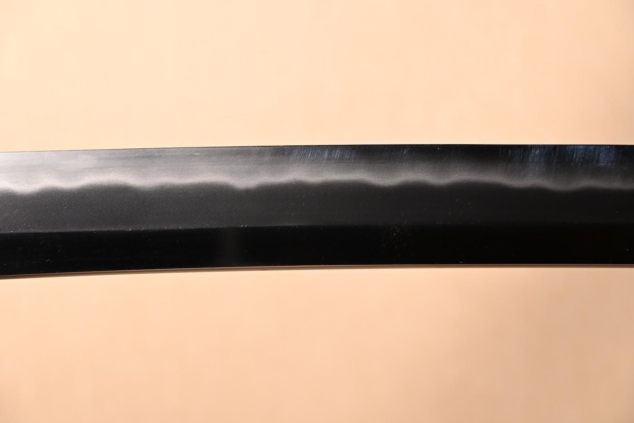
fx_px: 1479
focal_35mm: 84
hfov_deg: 24.2
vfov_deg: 16.3
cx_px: 317
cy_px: 212
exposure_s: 1/2
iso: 100
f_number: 5
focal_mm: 56
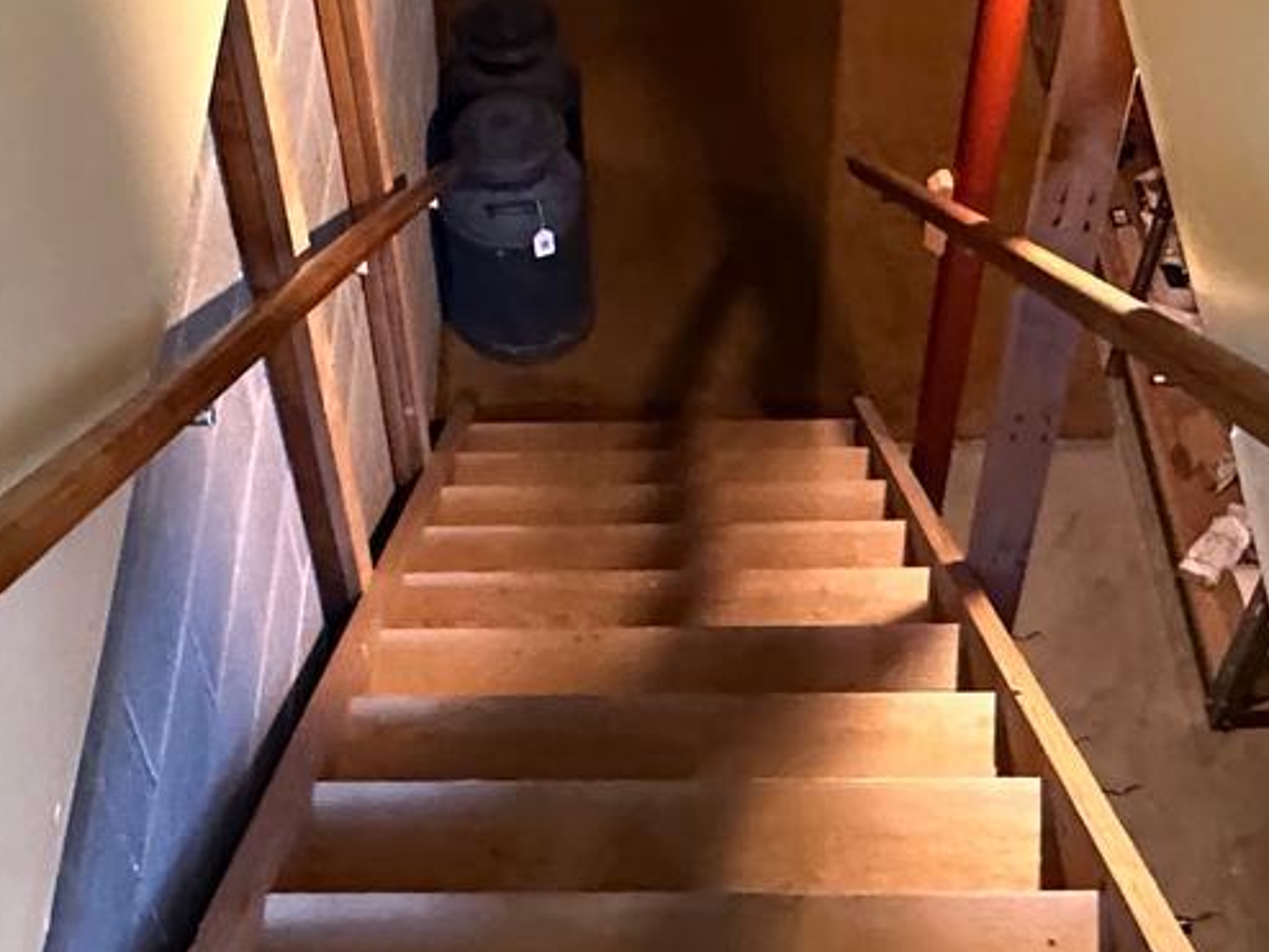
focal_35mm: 58
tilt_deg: -46.0
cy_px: 180
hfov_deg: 33.2
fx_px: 2127
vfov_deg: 24.8
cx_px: 599
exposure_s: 1/40
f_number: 2.2
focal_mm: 2.22
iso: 1000
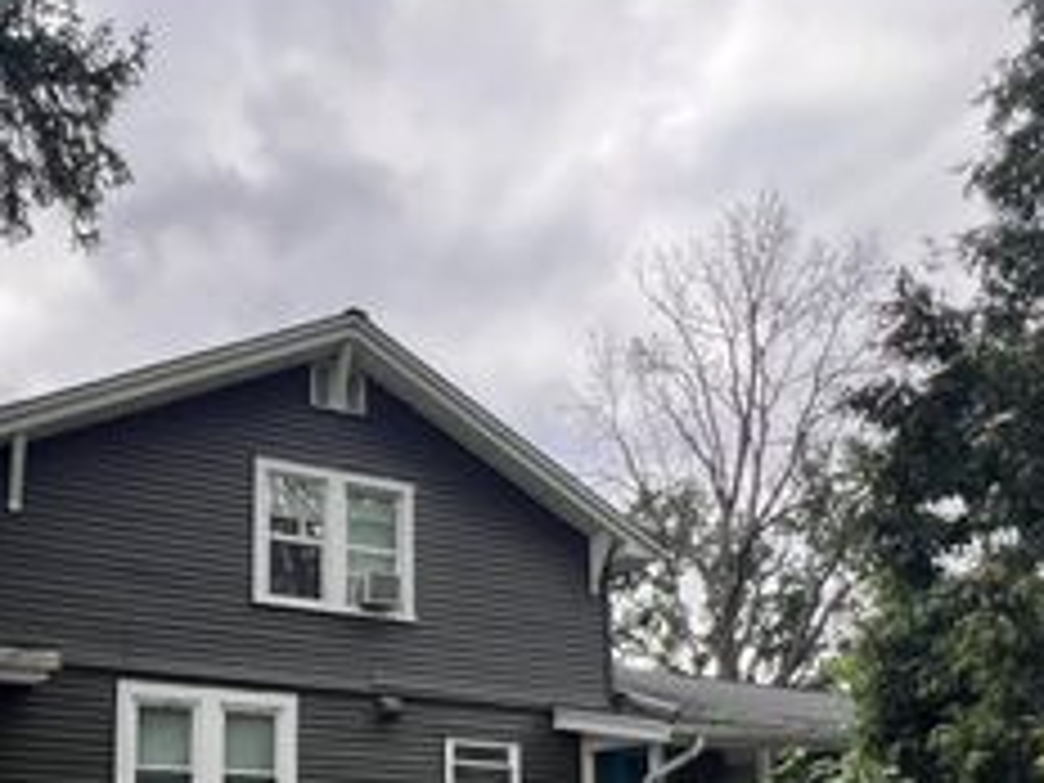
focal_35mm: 28
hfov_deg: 59.8
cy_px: 781
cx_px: 252
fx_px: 844
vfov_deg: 42.9
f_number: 1.8
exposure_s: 1/311
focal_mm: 1.57
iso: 32
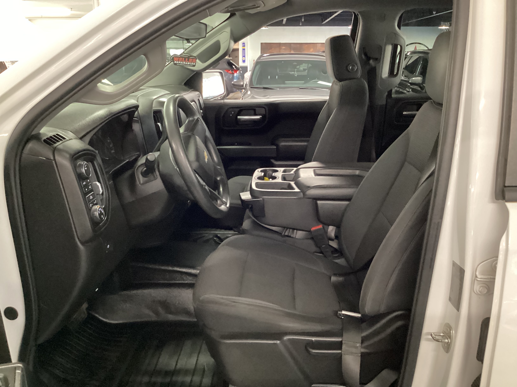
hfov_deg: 58.4
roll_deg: -0.4
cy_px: 194
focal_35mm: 31
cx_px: 258
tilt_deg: -18.4
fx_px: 463
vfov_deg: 45.4
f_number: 2.4
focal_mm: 3.3
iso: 800
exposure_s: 1/25
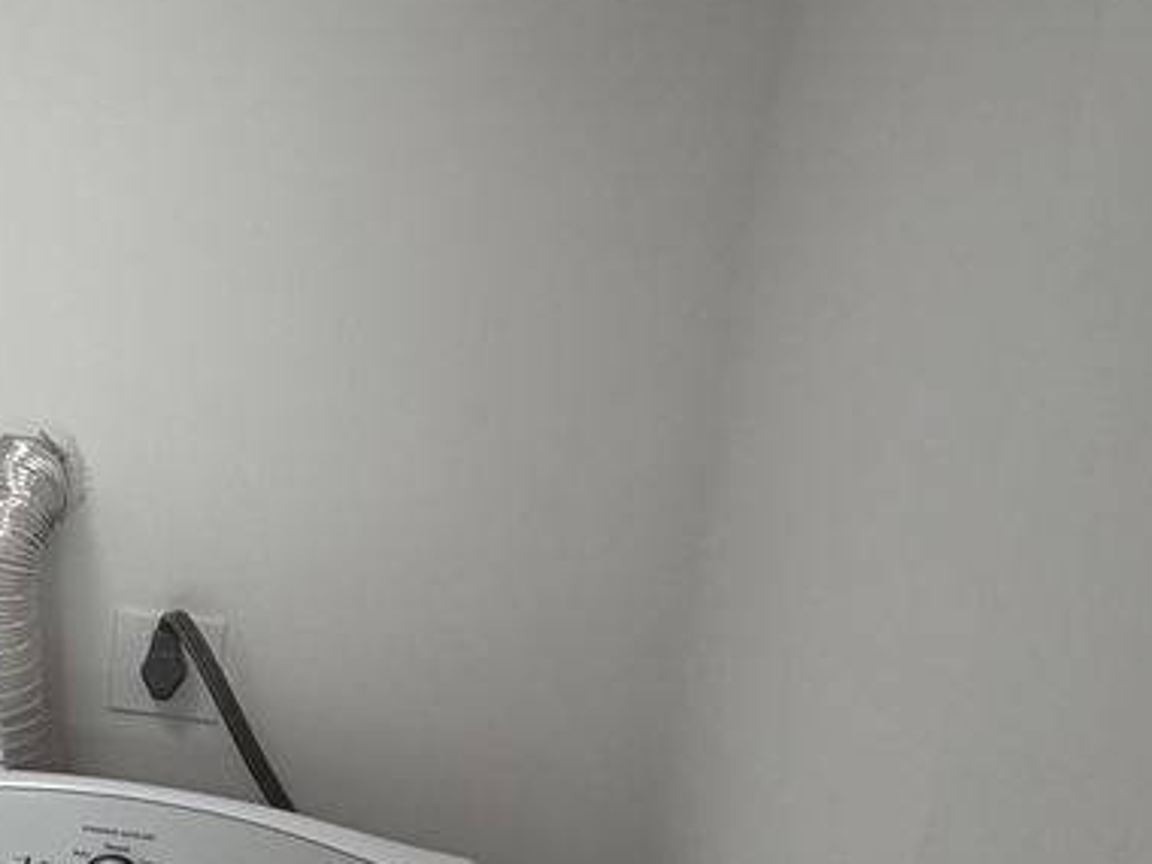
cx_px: -264
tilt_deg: -15.8
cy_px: 621
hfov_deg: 30.2
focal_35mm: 53
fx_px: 1764
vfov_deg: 27.2
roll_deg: -1.0
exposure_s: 1/120
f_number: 2.2
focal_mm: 2.22
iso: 100
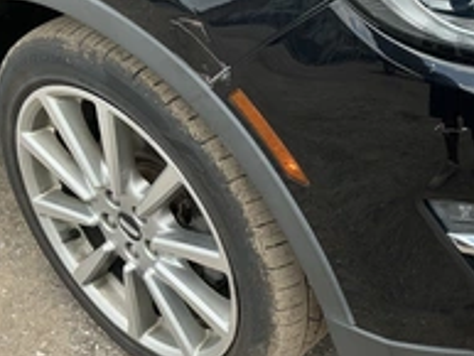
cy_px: 145
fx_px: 795
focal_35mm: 58
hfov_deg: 32.2
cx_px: 386
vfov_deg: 25.2
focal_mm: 3
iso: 25
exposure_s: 1/473
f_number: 1.8
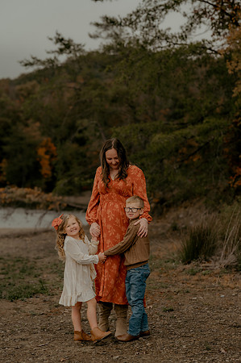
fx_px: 855
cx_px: 120
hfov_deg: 16.0
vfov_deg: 23.9
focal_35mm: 85
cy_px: 182
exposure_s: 1/320
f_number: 2.8
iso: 200
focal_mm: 85
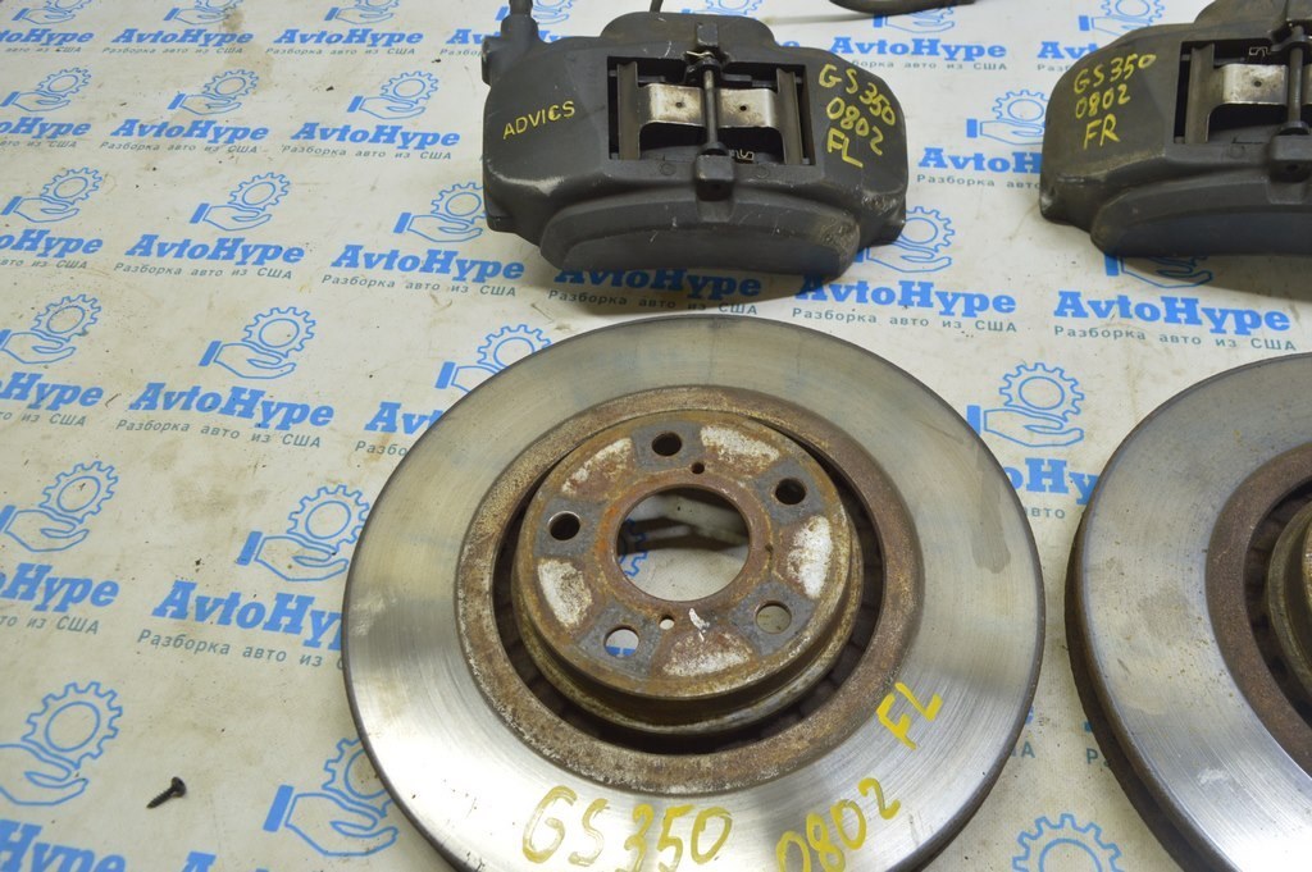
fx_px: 983
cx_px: 656
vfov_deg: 47.9
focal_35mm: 27
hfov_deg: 67.4
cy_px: 436
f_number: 5.6
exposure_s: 1/20
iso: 400
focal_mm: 18
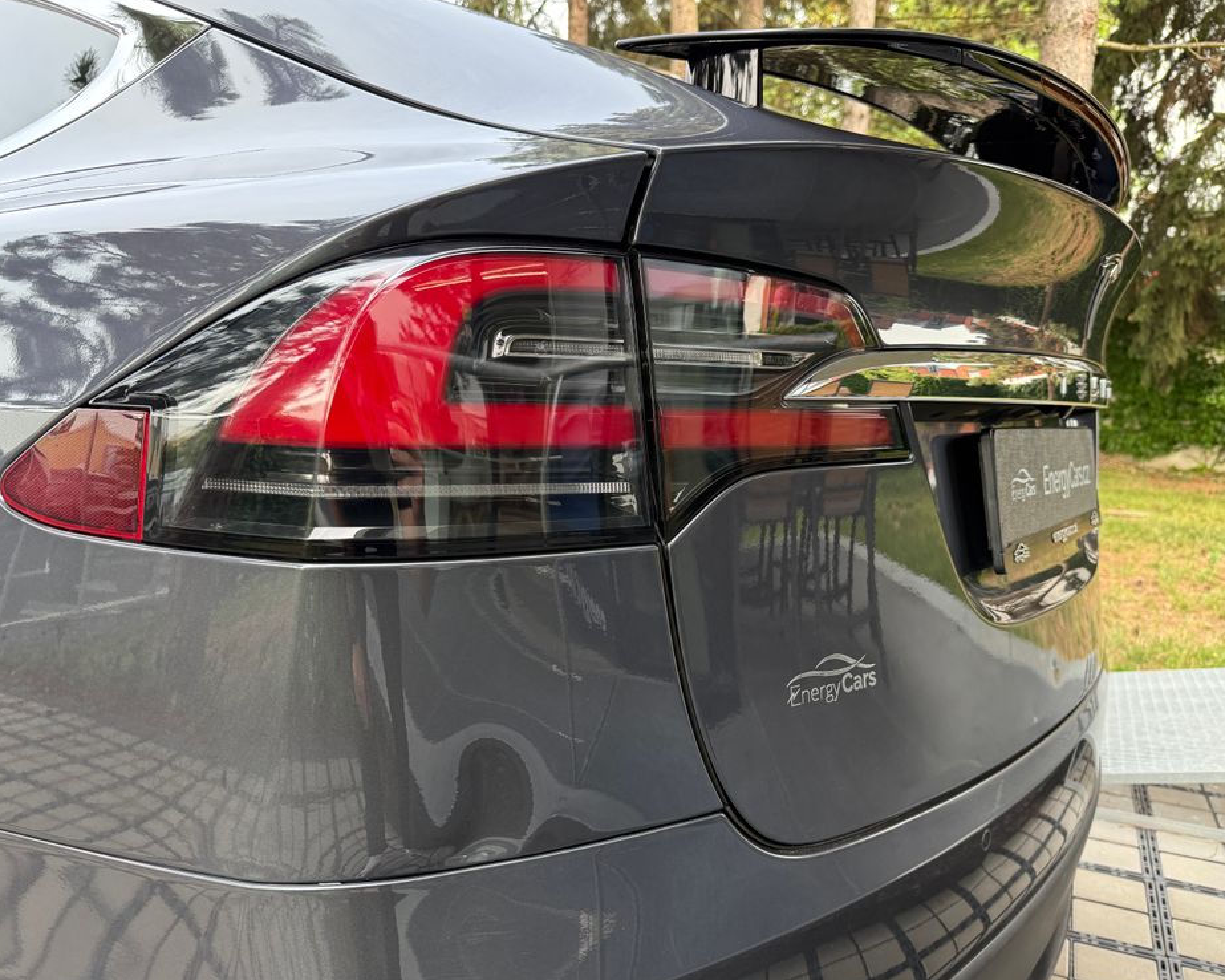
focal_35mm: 26
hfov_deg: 66.0
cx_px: 611
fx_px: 942
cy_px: 505
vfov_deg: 54.9
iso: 160
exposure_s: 1/232
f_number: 1.78
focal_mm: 6.76
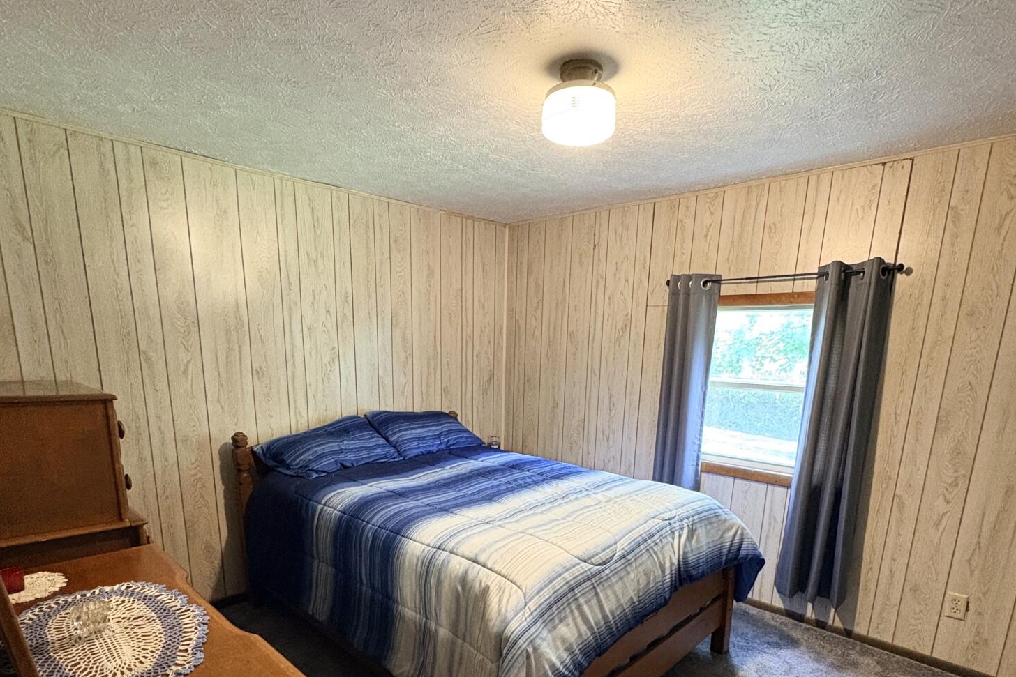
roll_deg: -1.9
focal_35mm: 20
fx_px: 564
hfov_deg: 84.0
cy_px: 474
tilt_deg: -12.5
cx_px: 521
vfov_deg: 59.8
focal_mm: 2.22
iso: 500
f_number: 2.2
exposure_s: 1/60
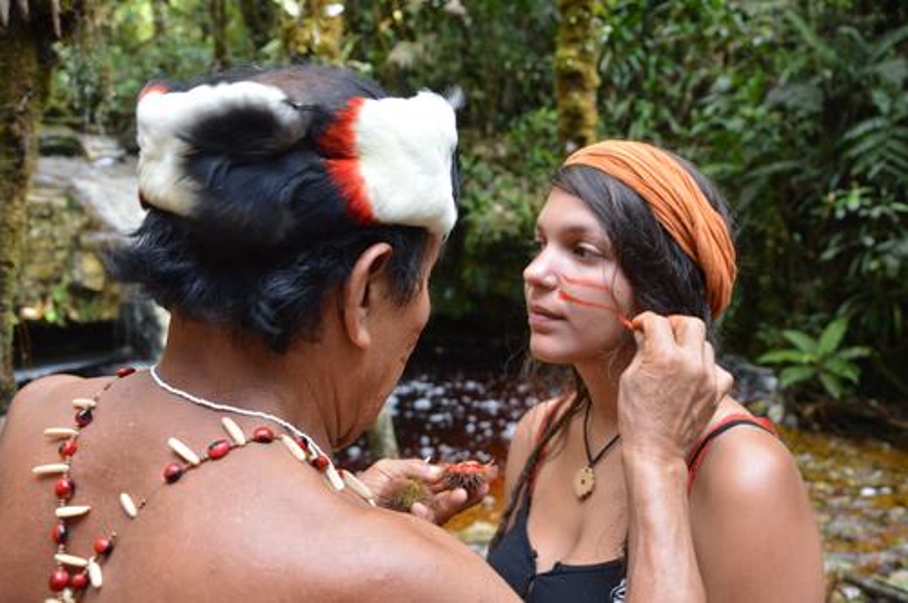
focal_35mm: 38
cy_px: 302
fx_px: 945
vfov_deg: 35.4
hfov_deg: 51.3
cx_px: 454
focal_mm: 25
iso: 400
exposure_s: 1/60
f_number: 5.6
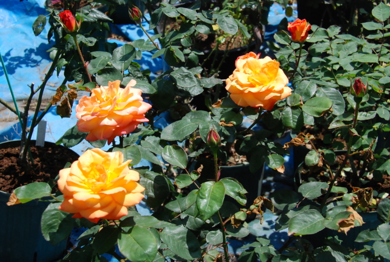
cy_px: 131
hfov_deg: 30.5
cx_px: 195
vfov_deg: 20.7
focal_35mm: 66
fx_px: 716
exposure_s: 1/640
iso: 800
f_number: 13
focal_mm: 44
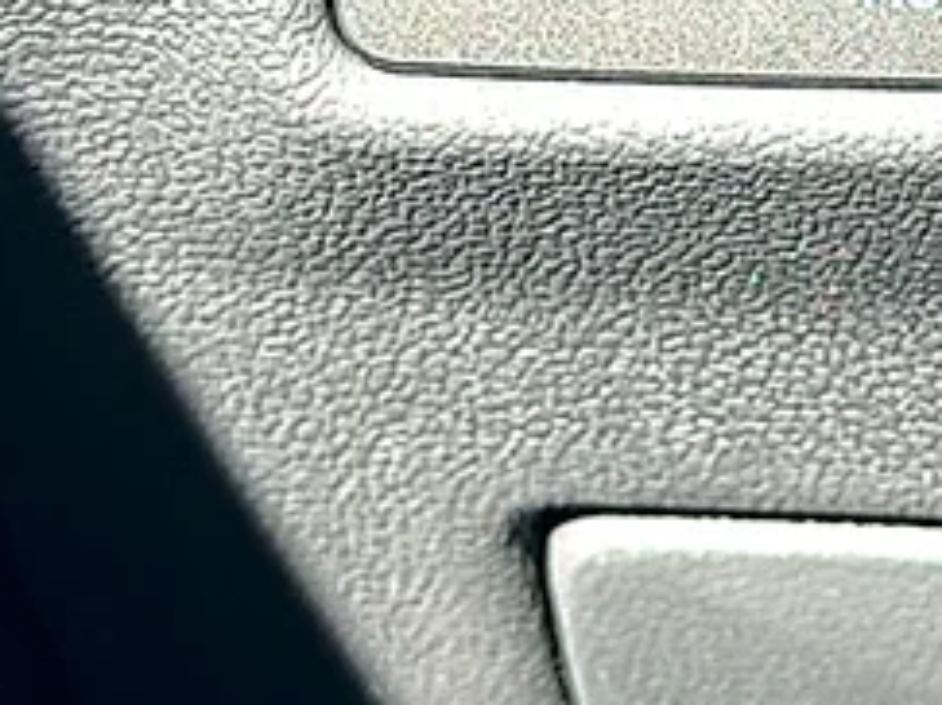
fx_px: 3373
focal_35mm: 124
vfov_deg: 11.6
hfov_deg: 15.6
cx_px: 911
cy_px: -246
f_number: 1.78
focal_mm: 6.86
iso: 80
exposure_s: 1/332
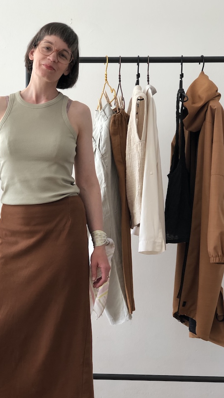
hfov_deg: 19.1
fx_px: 666
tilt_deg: +0.5
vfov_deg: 33.3
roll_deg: -0.6
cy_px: 197
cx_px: 89
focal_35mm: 63
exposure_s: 1/30
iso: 32
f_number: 2.8
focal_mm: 6.6
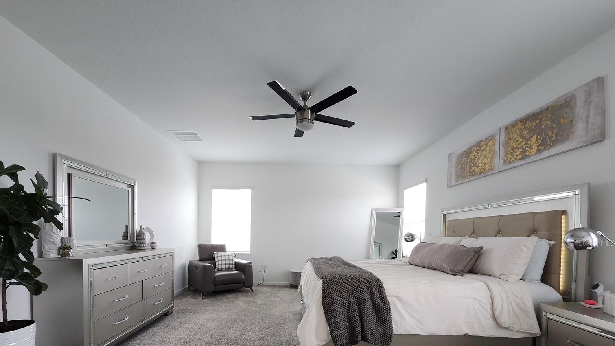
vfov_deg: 67.7
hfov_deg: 102.9
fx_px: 245
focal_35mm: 15
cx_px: 291
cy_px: 243
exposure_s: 1/60
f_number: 2.2
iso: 100
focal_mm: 1.74
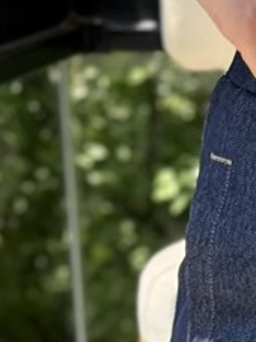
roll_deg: -0.1
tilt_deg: -37.4
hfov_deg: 5.1
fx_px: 2783
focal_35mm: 282
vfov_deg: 6.5
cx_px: 548
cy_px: 963
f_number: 1.78
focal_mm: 6.76
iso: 80
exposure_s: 1/490
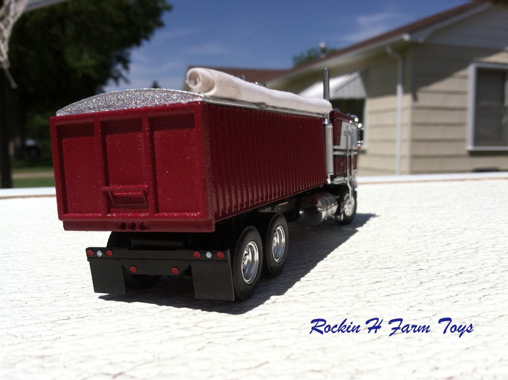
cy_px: 190
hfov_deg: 52.7
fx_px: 513
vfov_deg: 40.6
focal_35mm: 35
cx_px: 254
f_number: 2.8
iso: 80
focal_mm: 3.85
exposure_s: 1/2308
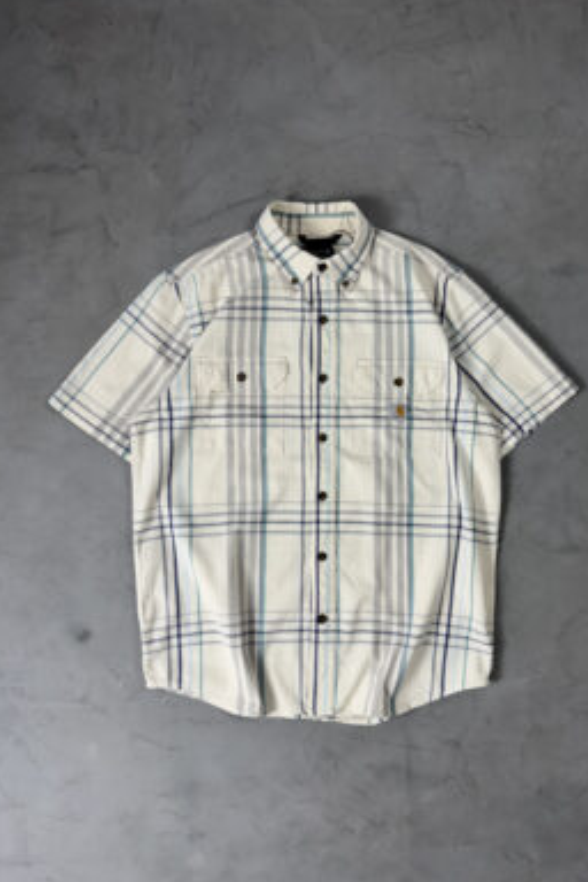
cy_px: 448
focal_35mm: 26
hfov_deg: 49.5
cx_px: 317
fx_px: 637
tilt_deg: -85.8
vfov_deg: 69.4
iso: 160
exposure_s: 1/120
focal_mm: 6.76
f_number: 1.78
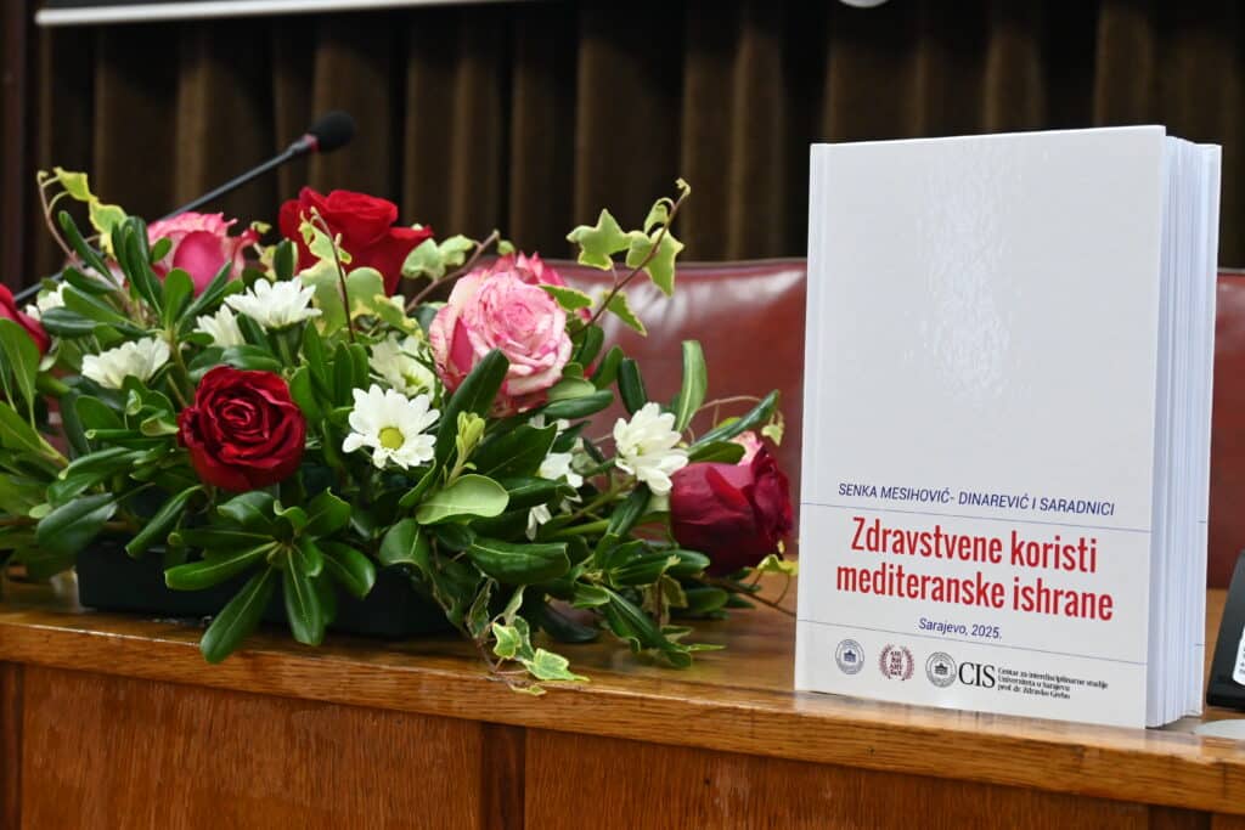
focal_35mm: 58
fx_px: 2023
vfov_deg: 23.2
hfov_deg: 34.2
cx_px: 622
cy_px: 415
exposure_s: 1/100
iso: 3200
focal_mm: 39
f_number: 5.6
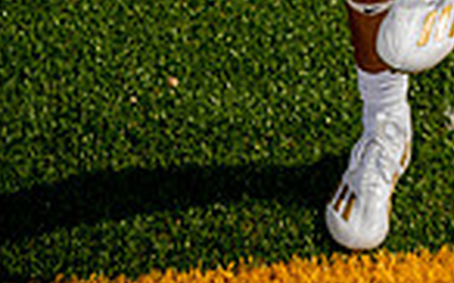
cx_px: 401
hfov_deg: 16.4
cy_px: -370
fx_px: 1558
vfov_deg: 9.4
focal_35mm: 126
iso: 100
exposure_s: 1/250
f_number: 5.6
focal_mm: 40
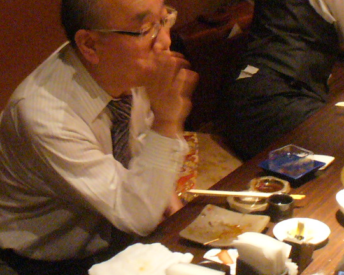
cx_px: 146
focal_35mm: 107
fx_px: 1089
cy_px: 32
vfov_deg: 14.3
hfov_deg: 17.9
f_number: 2.8
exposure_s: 1/8
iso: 400
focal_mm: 6.1
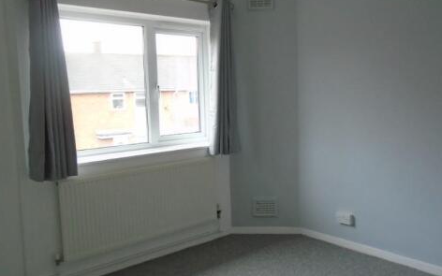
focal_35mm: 34
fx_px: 410
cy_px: 138
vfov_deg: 37.3
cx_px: 252
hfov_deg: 56.5
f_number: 3.2
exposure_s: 1/30
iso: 250
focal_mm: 4.6
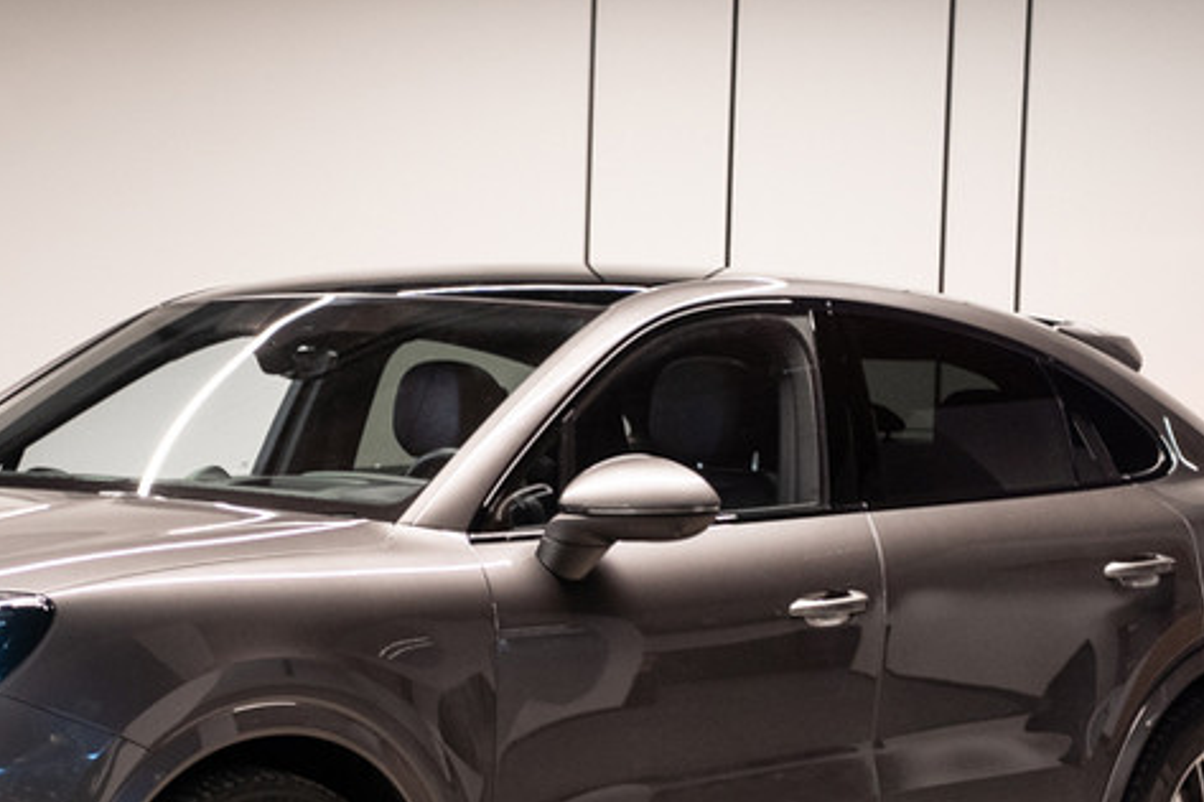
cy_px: 607
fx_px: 3878
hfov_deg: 17.6
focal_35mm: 116
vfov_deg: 11.8
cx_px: 318
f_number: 2.8
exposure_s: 1/100
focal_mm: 58
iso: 1250
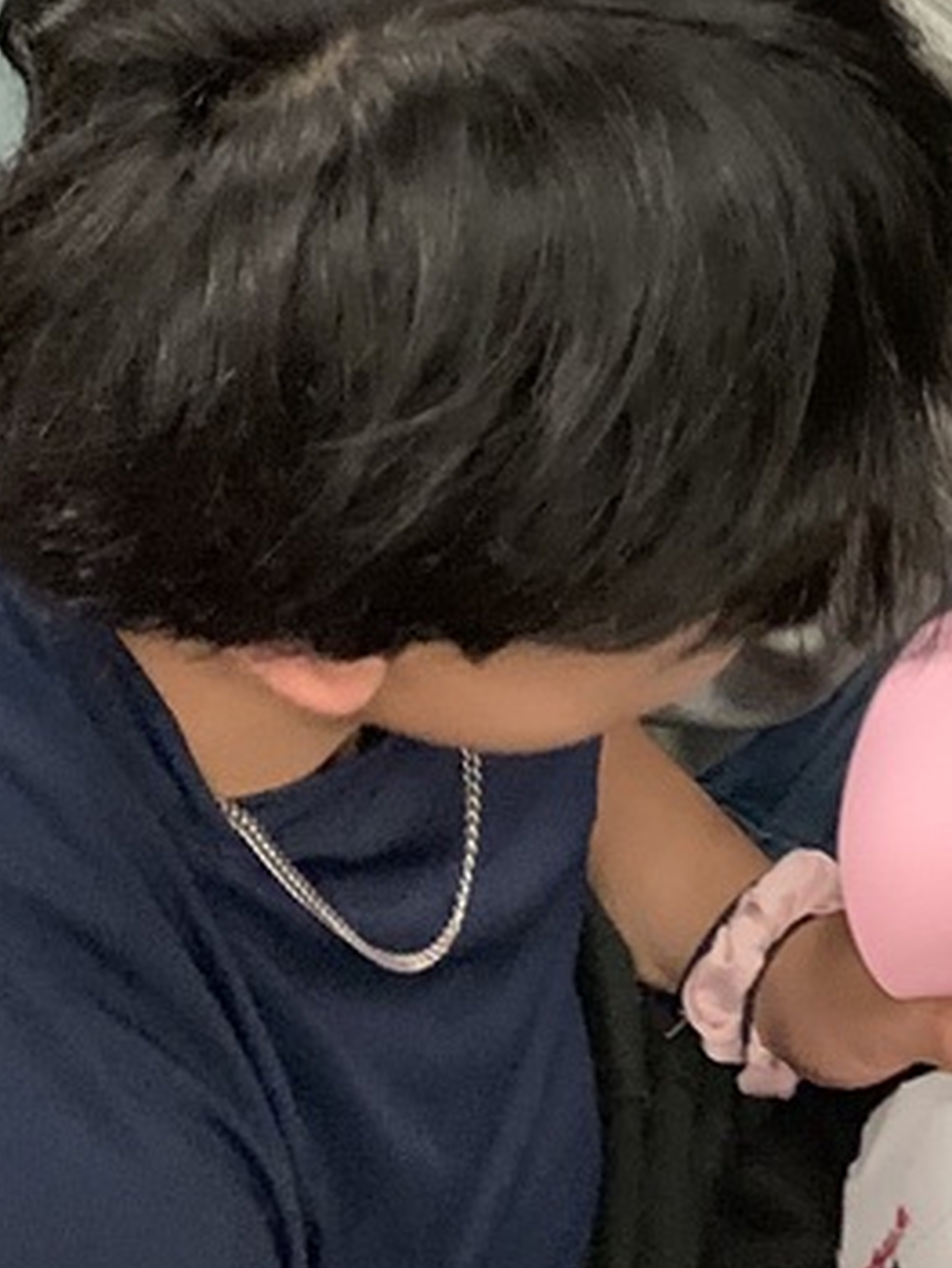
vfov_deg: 23.2
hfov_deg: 17.7
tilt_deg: -29.5
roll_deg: +3.8
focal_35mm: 76
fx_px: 2783
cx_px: 1357
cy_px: -308
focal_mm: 4.25
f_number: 1.8
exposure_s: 1/30
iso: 640
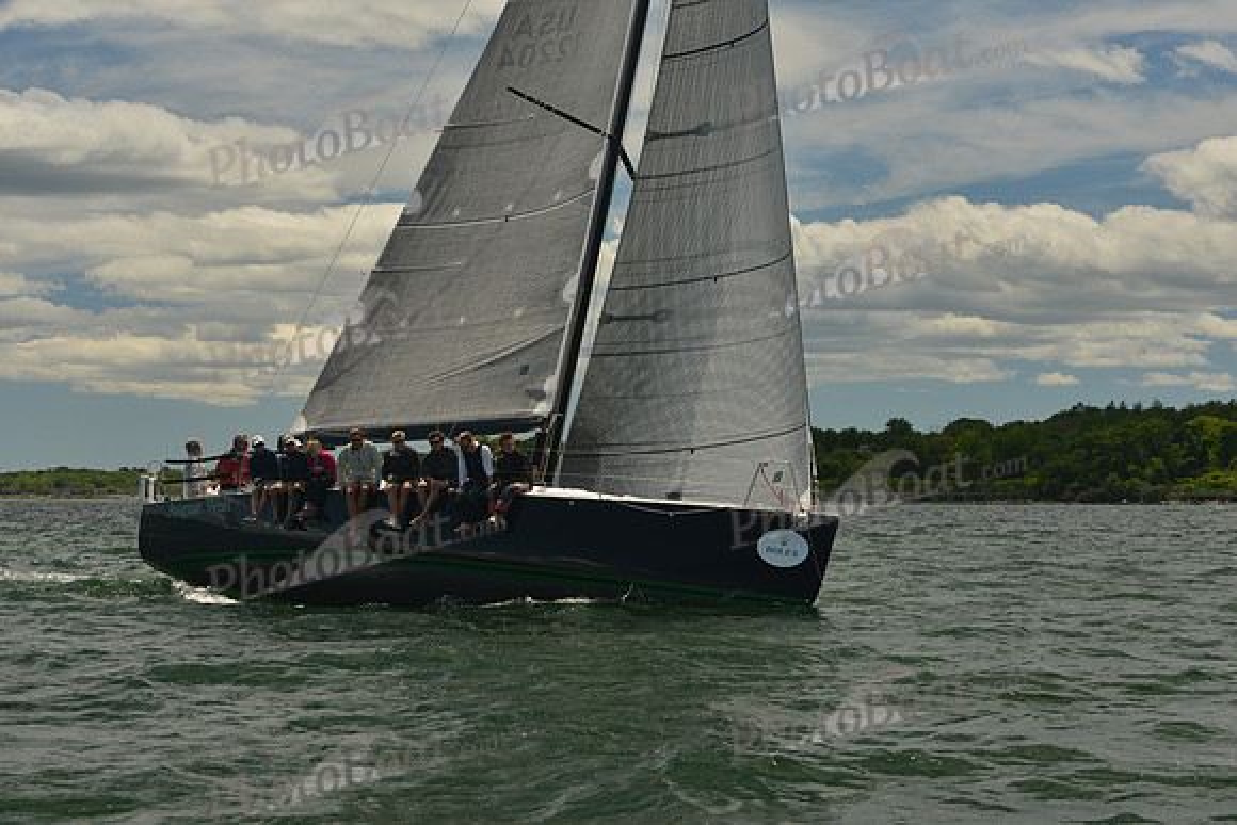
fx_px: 3505
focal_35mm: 102
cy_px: 412
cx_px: 618
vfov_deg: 13.4
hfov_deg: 20.0
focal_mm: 102
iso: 400
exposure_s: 1/800
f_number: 8
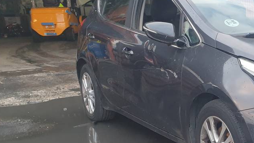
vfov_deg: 18.6
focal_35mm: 64
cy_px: 121
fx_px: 431
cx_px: 276
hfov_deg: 29.7
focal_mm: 4.3
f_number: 2.4
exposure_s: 1/50
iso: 160
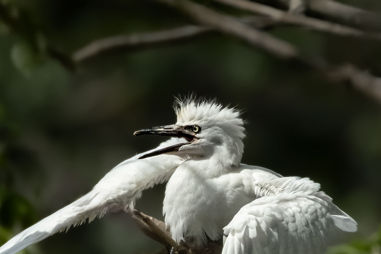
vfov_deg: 0.8
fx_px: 18501
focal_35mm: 1748
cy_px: 252
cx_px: 182
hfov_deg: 1.2
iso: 2500
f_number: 8
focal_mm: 560
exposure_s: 1/8000
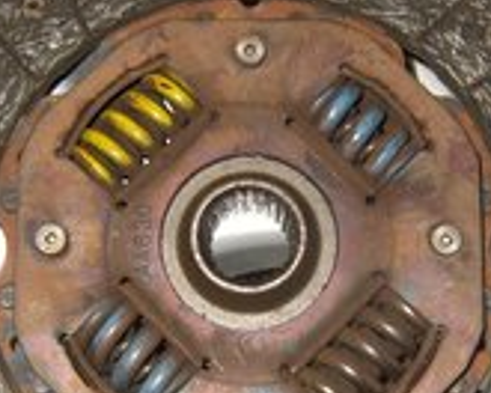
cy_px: 238
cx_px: 295
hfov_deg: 23.0
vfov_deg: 18.5
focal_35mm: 83
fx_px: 1206
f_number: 2.8
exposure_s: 1/30
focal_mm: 7.4
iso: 100
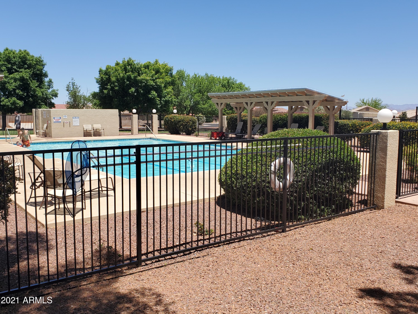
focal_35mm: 26
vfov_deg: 53.1
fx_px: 314
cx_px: 209
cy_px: 157
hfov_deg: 67.3
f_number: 2.4
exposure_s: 1/1693
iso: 50
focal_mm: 4.3
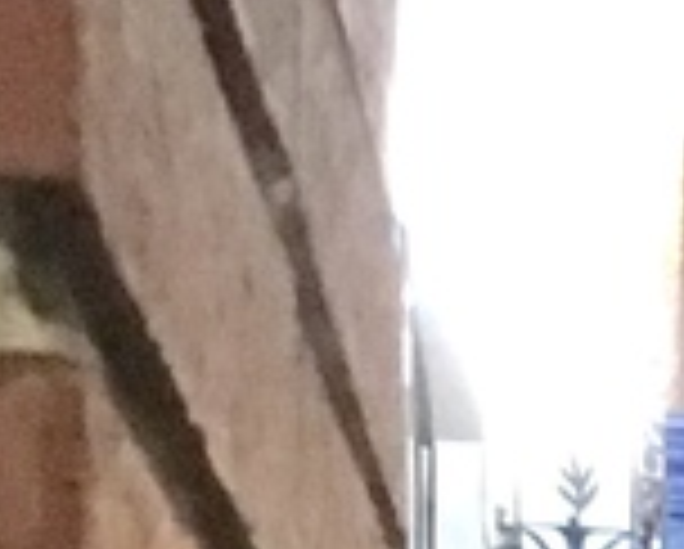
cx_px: 2007
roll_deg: +1.2
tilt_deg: -2.0
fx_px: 5230
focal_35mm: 258
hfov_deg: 6.8
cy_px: 1852
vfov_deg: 5.5
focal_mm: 3.3
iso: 200
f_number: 2.4
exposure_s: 1/33
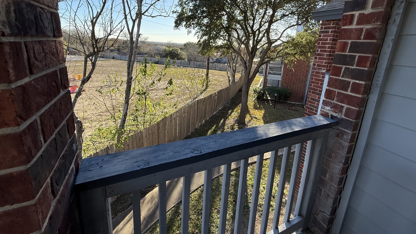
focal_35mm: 16
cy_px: 85
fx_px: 176
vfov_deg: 65.9
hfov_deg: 99.4
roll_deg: -4.3
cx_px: 210
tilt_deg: -13.8
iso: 64
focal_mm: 2.22
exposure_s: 1/631
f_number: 2.2
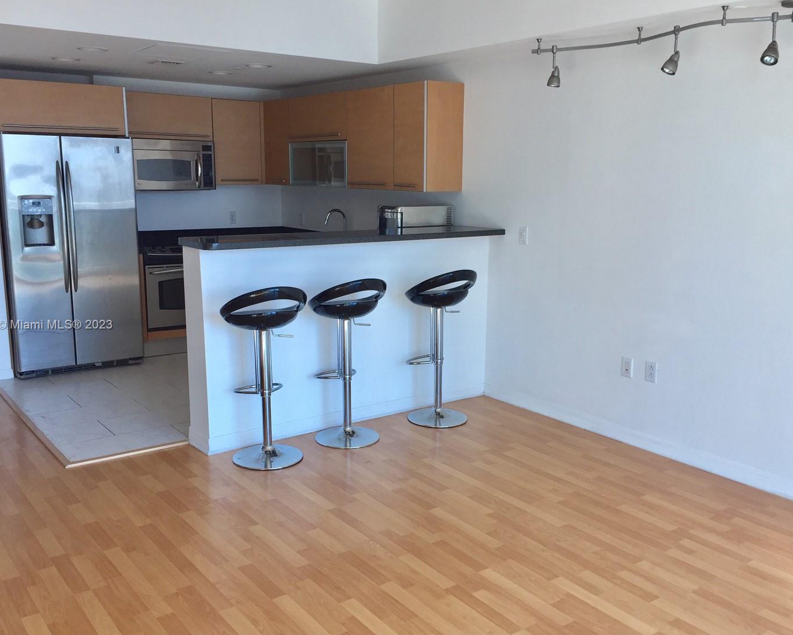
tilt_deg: -11.7
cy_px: 326
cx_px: 390
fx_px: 775
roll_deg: +0.6
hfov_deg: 54.2
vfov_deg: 44.5
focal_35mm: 33
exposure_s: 1/120
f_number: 2.2
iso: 50
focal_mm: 4.15
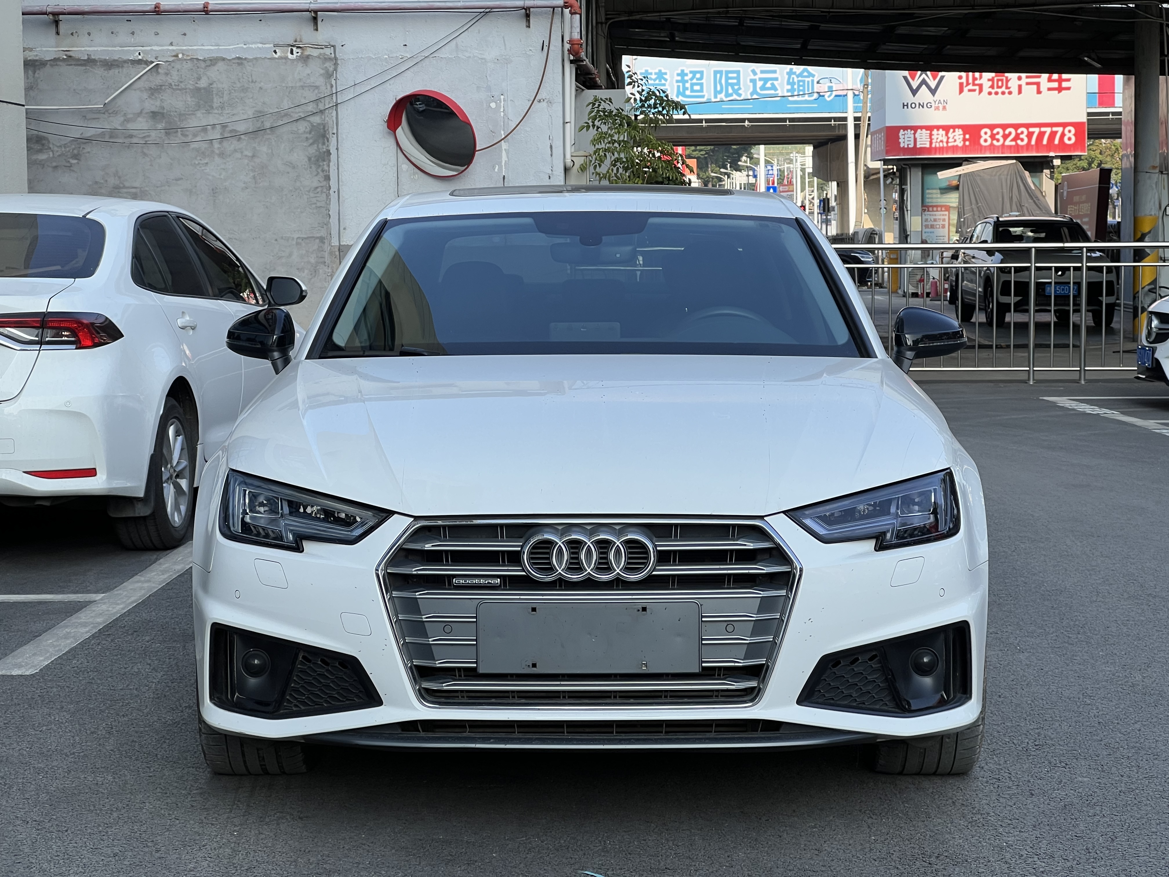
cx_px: 584
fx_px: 2600
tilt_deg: -4.0
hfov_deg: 25.3
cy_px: 438
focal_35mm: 77
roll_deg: +0.3
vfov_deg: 19.1
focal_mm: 9
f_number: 2.8
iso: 32
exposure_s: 1/382
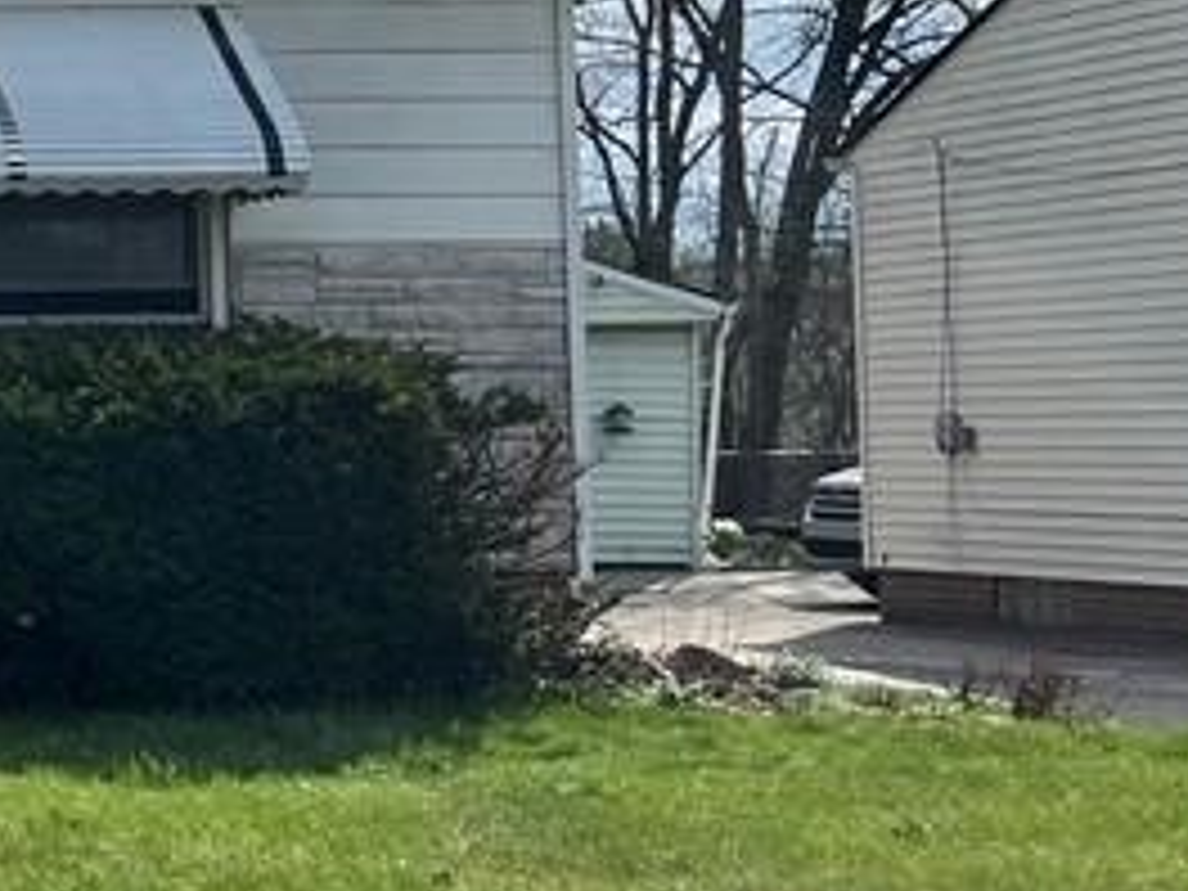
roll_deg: +0.4
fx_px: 3466
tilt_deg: +1.0
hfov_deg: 16.5
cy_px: 356
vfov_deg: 14.6
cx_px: -909
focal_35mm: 101
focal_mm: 5.7
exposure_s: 1/4831
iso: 50
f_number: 1.5
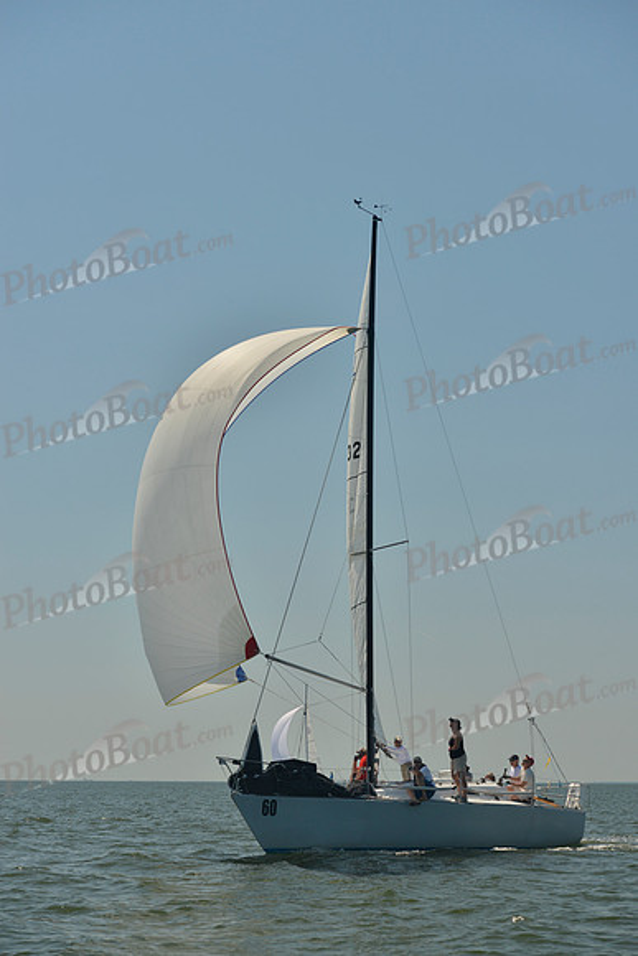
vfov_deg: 28.8
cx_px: 319
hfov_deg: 19.5
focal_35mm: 70
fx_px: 1860
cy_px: 478
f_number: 7.1
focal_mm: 70
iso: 200
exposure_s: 1/800
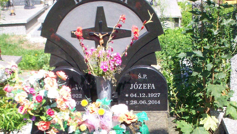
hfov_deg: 28.6
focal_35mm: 74
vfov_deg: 16.0
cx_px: 116
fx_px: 465
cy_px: 138
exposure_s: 1/275
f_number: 4.5
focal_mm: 6
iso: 100
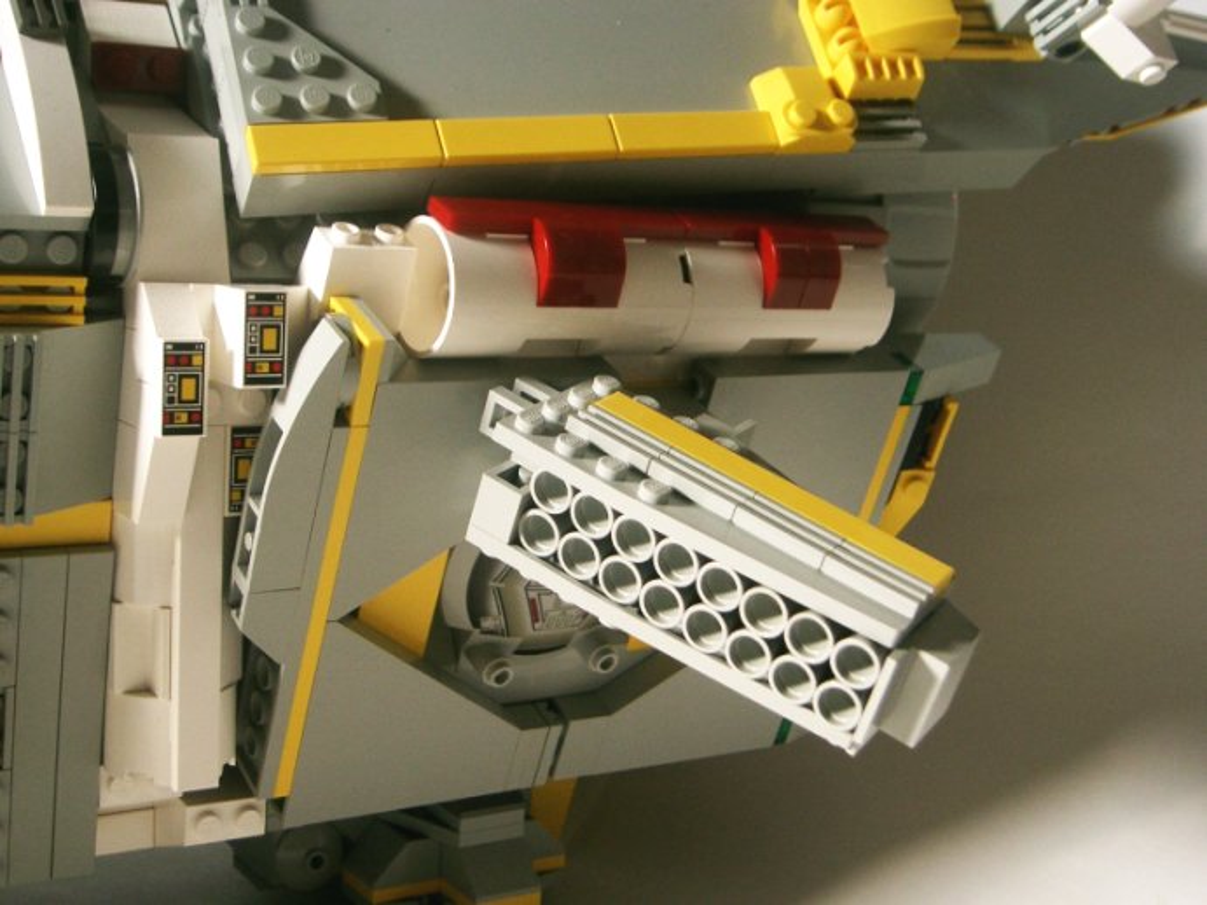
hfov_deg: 43.0
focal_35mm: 44
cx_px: 604
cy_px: 452
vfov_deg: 32.9
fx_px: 1534
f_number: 3
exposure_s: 1/125
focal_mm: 9.2
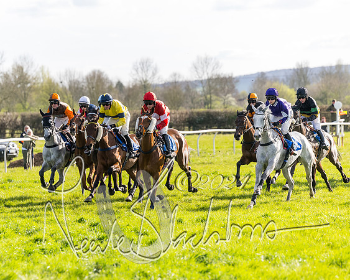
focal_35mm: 237
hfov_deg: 8.1
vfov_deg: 6.5
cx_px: 142
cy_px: 128
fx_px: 2459
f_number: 4
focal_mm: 165
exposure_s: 1/1600
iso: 400
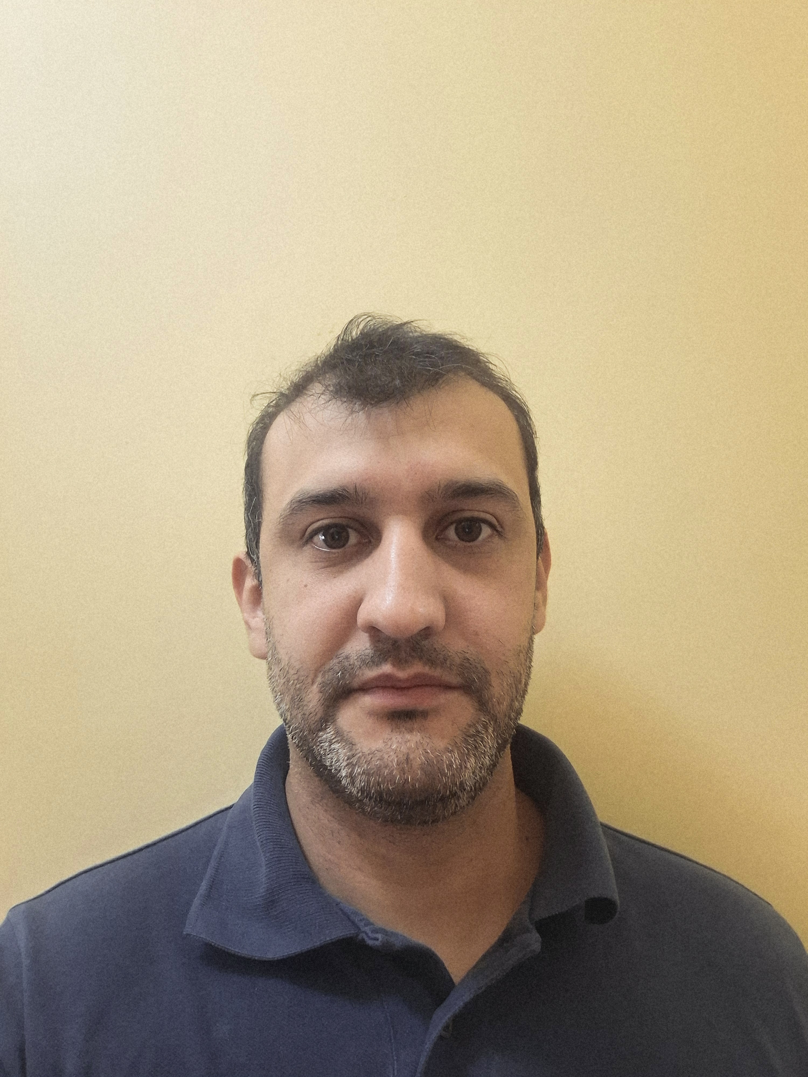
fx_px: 778
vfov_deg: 69.4
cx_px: 404
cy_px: 538
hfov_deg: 54.9
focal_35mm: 25
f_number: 2.2
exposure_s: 1/25
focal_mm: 3.72
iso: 800
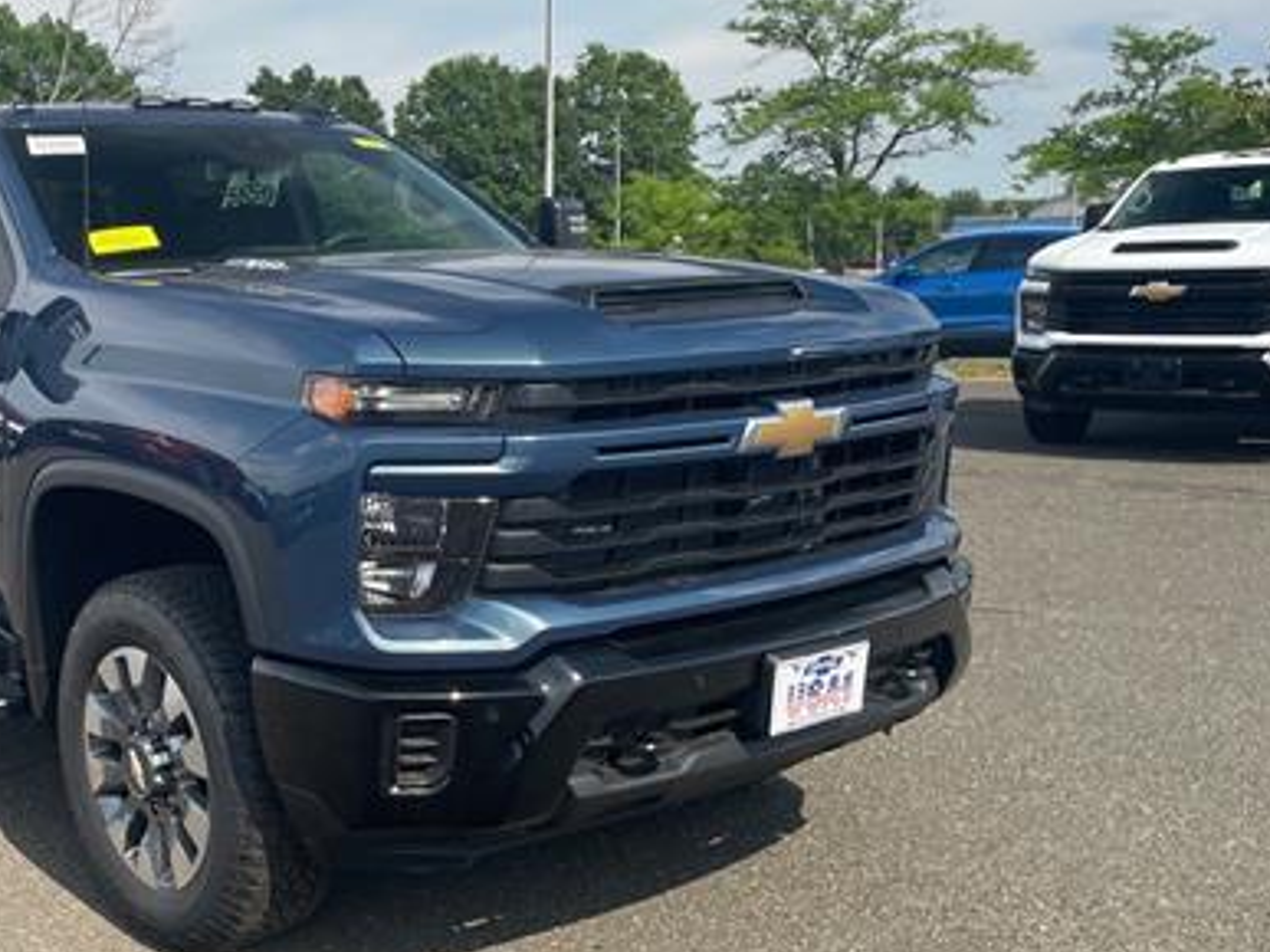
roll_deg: +3.1
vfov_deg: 33.6
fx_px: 1577
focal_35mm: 43
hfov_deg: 42.3
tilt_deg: -8.0
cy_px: 496
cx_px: 289
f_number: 1.6
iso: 32
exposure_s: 1/1159
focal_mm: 4.2
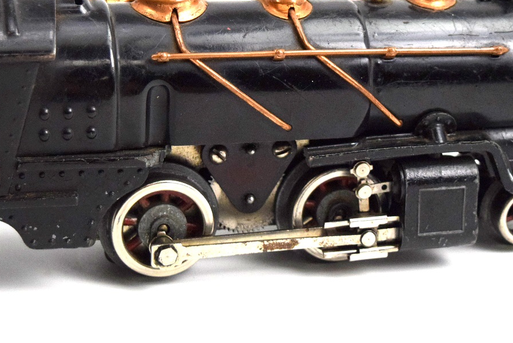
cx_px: 245
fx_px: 1426
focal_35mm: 100
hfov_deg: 20.4
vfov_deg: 13.7
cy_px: 87
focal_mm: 40
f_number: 4.8
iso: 1600
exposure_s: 1/2500
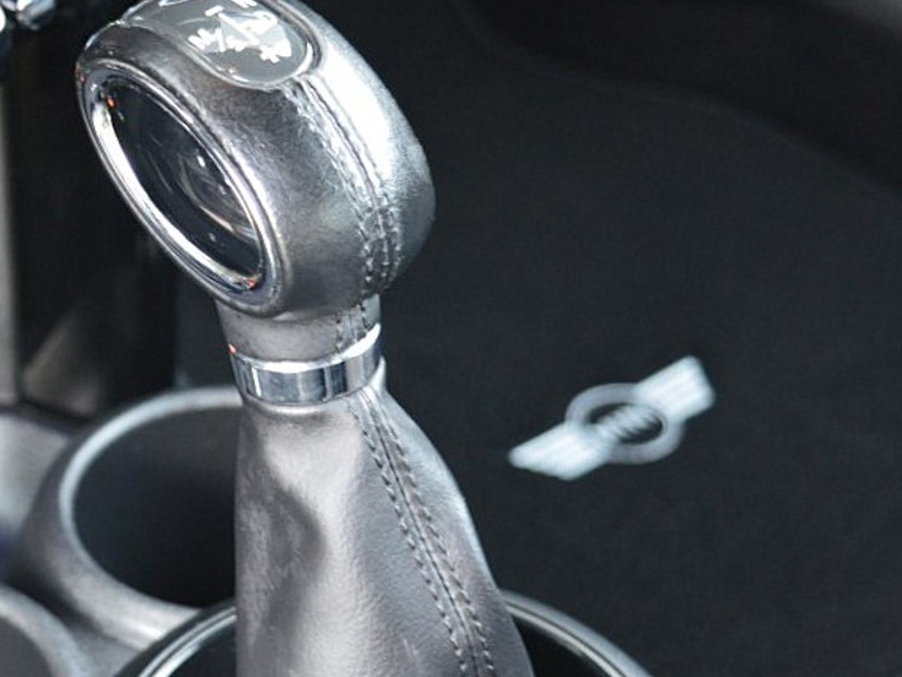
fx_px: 2424
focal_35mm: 93
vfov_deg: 15.9
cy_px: 351
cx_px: 140
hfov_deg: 20.8
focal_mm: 34
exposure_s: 1/20
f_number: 4.5
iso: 800
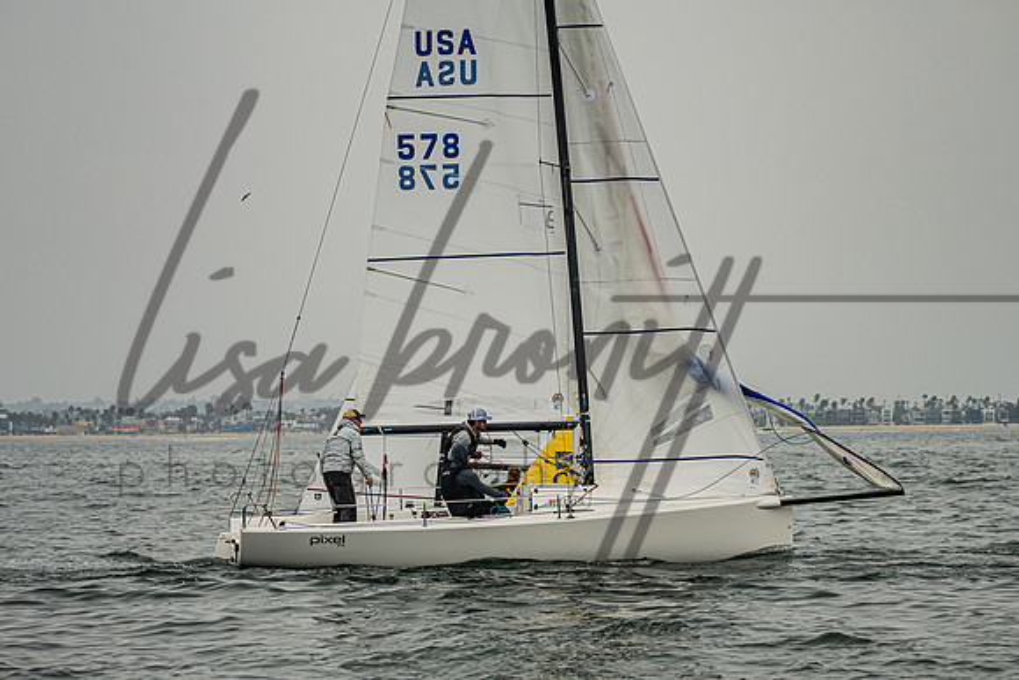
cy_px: 451
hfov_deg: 15.2
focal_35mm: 135
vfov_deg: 10.2
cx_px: 474
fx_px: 3813
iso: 180
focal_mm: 100
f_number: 4.5
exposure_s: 1/4000
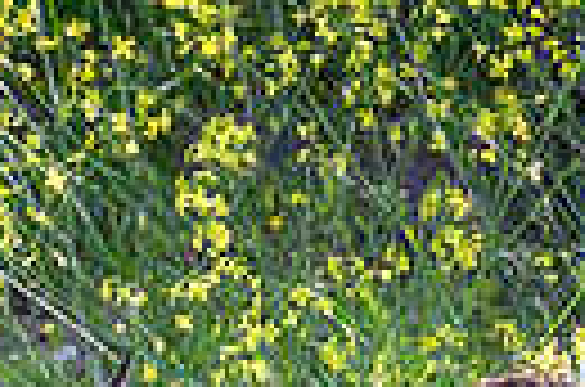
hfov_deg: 0.7
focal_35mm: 3090
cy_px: 629
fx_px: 50090
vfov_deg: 0.4
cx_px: -337
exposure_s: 1/2000
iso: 900
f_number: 4
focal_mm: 560
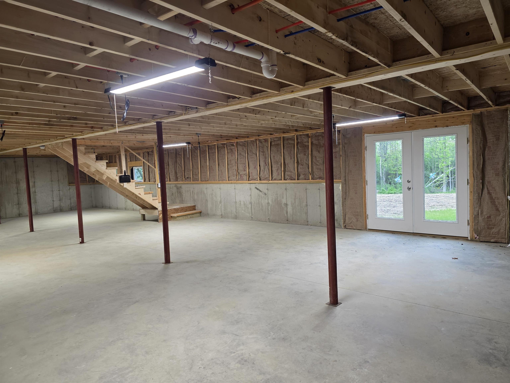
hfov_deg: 73.9
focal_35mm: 23
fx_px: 339
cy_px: 192
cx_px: 255
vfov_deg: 58.9
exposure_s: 1/120
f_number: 1.7
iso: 125
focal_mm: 6.3
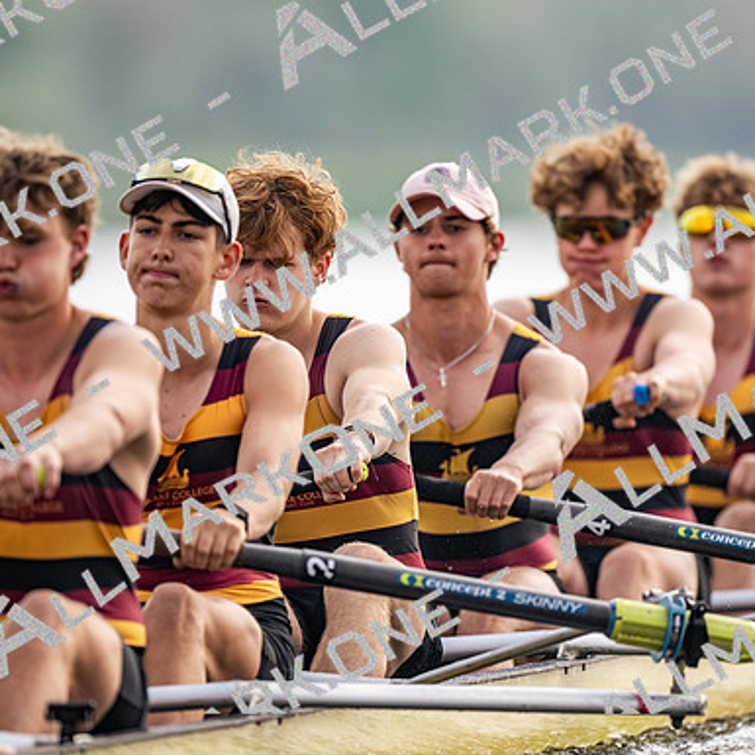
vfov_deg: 2.3
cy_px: 378
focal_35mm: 769
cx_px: 384
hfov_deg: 2.3
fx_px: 18976
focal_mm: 600
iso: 640
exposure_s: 1/2500
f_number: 4
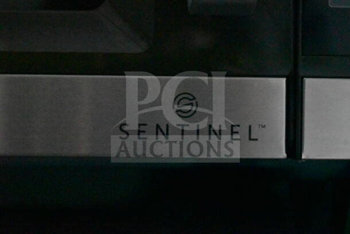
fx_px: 802
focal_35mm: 82
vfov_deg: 16.6
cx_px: 175
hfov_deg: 24.6
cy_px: 117
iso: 25600
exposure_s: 1/4000
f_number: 5.6
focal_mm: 55
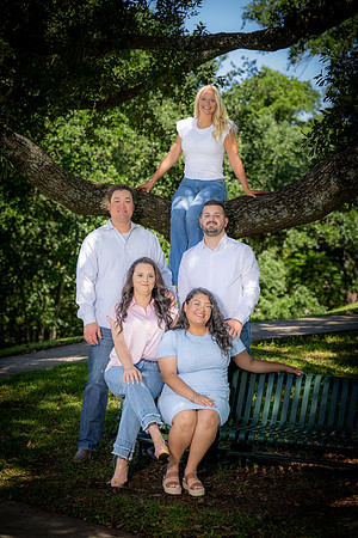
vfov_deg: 26.3
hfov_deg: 17.7
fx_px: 1148
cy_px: 269
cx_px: 179
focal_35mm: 77
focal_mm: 77
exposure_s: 1/200
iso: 100
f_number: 4
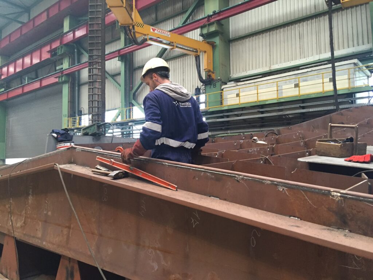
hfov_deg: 61.7
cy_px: 140
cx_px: 186
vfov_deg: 48.2
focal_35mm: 29
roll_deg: +1.3
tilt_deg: +5.0
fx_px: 312
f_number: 2.2
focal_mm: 4.15
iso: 200
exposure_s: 1/33
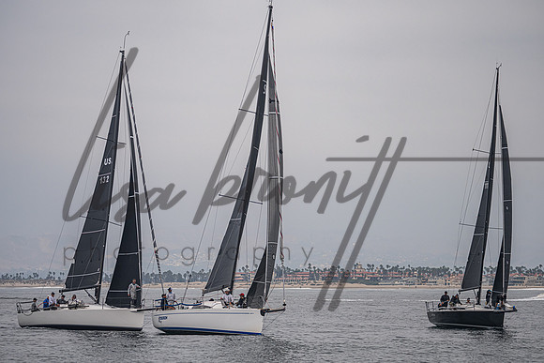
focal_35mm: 152
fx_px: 2301
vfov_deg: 9.0
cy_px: 193
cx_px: 268
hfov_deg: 13.5
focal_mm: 135
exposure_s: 1/4000
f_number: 5
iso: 400
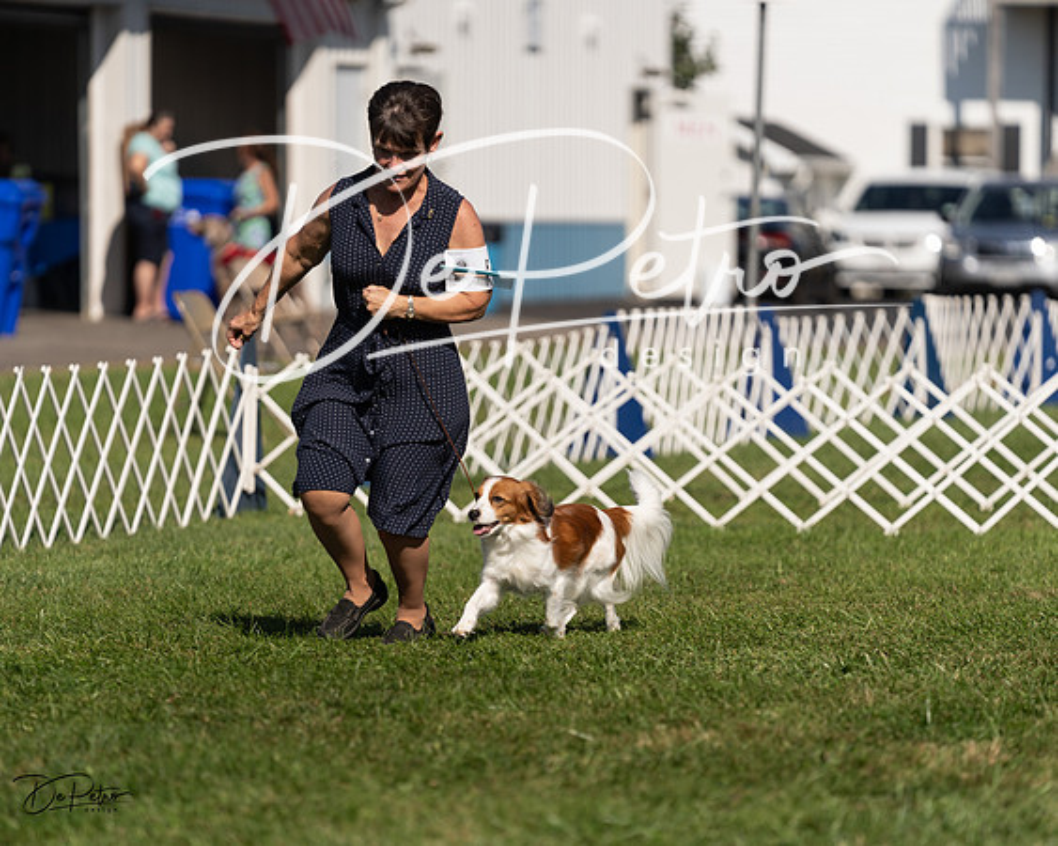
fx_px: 7050
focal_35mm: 225
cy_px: 423
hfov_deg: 8.6
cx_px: 529
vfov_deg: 6.9
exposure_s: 1/2500
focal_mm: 200
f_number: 3.2
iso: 100
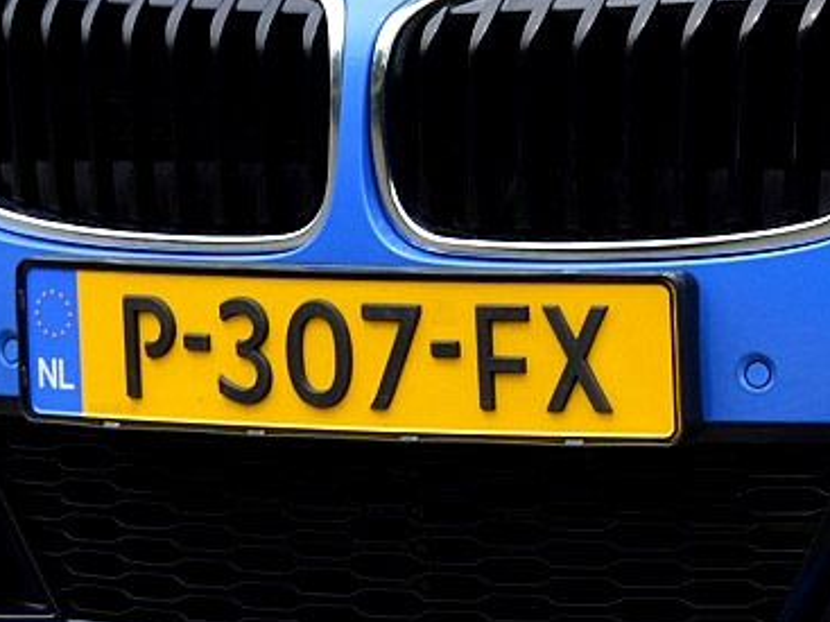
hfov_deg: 7.7
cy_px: -104
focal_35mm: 255
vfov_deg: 5.8
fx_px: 6112
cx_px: 1156
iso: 400
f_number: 10
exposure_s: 1/250
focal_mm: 40
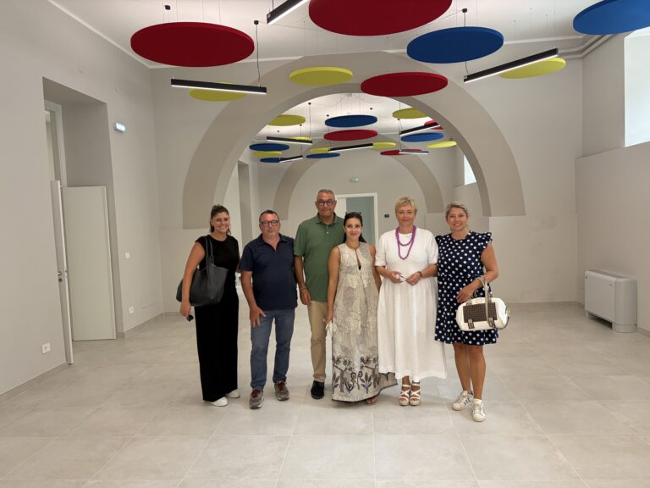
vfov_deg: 53.1
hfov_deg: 67.3
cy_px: 244
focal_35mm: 26
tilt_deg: -3.2
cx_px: 325
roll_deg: +2.6
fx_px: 488
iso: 125
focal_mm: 5.96
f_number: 1.6
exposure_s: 1/115
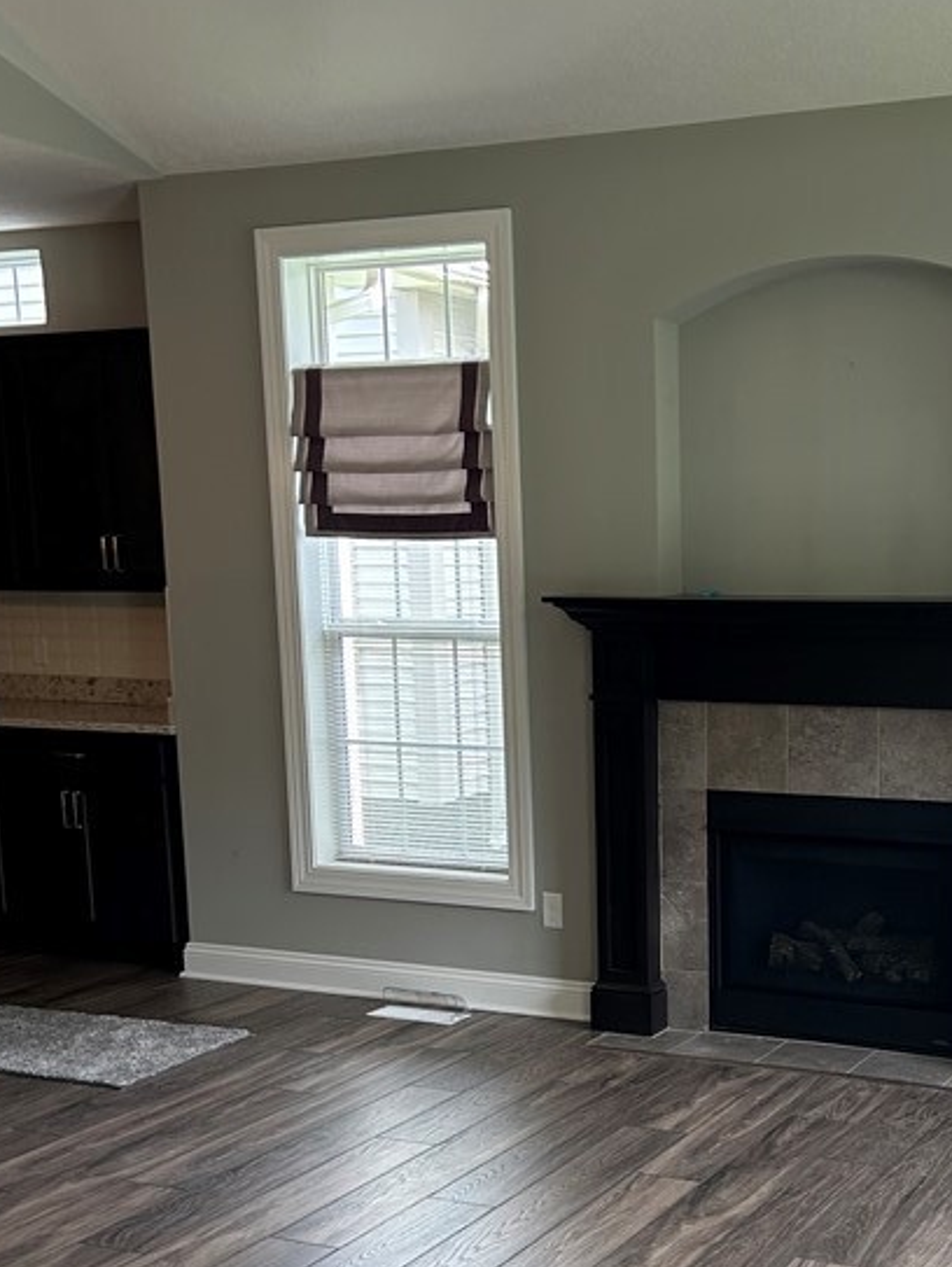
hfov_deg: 28.9
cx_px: 789
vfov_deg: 38.4
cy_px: 866
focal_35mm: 49
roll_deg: -0.3
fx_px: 1795
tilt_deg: -10.4
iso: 80
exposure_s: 1/120
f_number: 1.5
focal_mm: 5.7
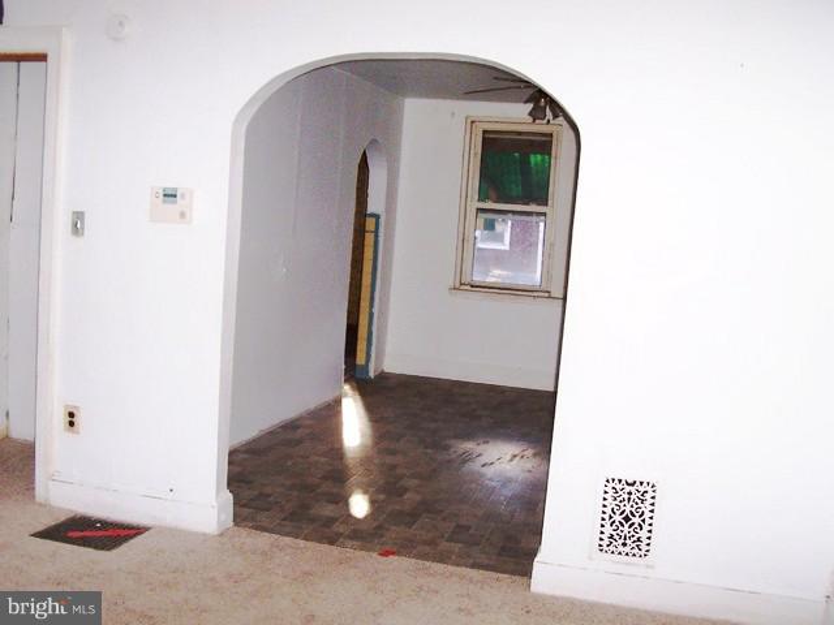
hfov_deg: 50.1
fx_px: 891
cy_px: 312
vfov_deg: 38.7
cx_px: 417
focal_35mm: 37
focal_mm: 5.6
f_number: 2.8
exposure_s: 1/60
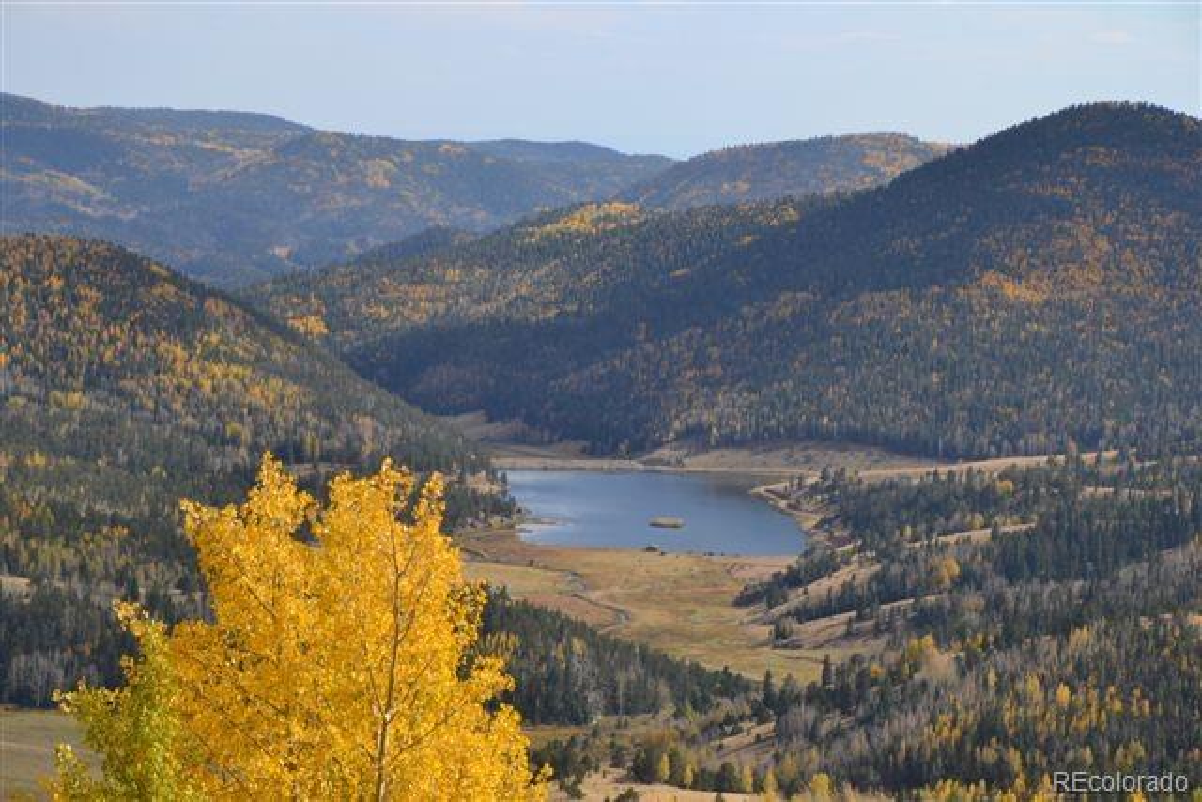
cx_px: 601
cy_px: 401
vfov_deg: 13.0
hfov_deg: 19.5
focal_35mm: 105
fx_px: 3506
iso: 100
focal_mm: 70
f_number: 8
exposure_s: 1/250
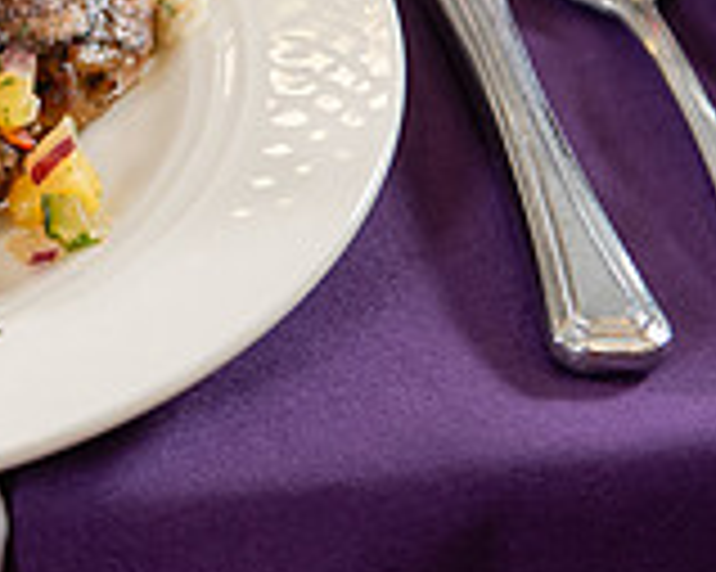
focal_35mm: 199
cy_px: -7
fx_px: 4214
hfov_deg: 9.4
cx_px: -383
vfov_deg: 7.7
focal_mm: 58
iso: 400
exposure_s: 1/160
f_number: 3.5
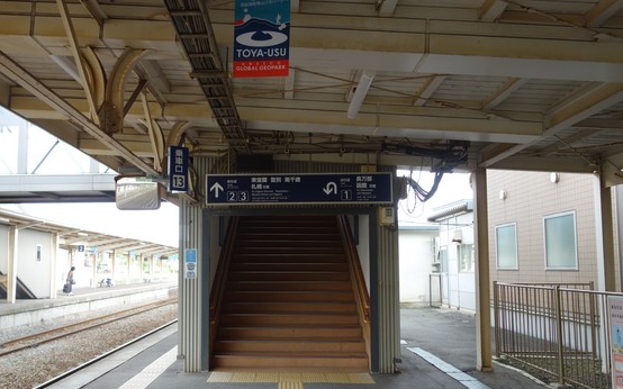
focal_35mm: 33
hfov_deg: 57.9
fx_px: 560
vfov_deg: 38.2
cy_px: 223
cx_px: 268
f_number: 2.2
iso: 125
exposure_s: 1/100
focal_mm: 10.4
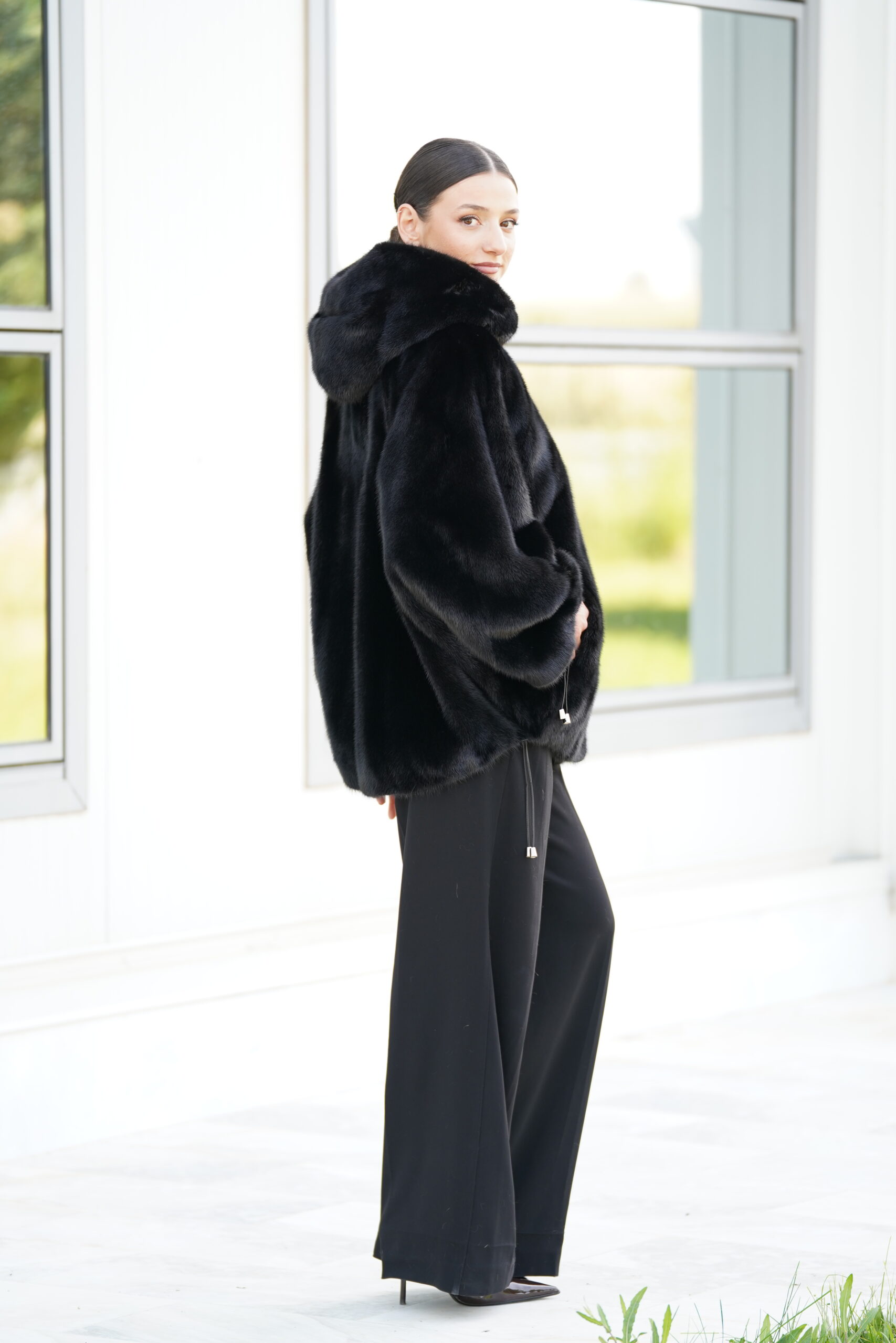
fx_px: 5002
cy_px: 672
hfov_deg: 10.2
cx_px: 448
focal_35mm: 134
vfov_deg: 15.3
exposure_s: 1/250
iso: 250
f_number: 2.8
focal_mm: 134
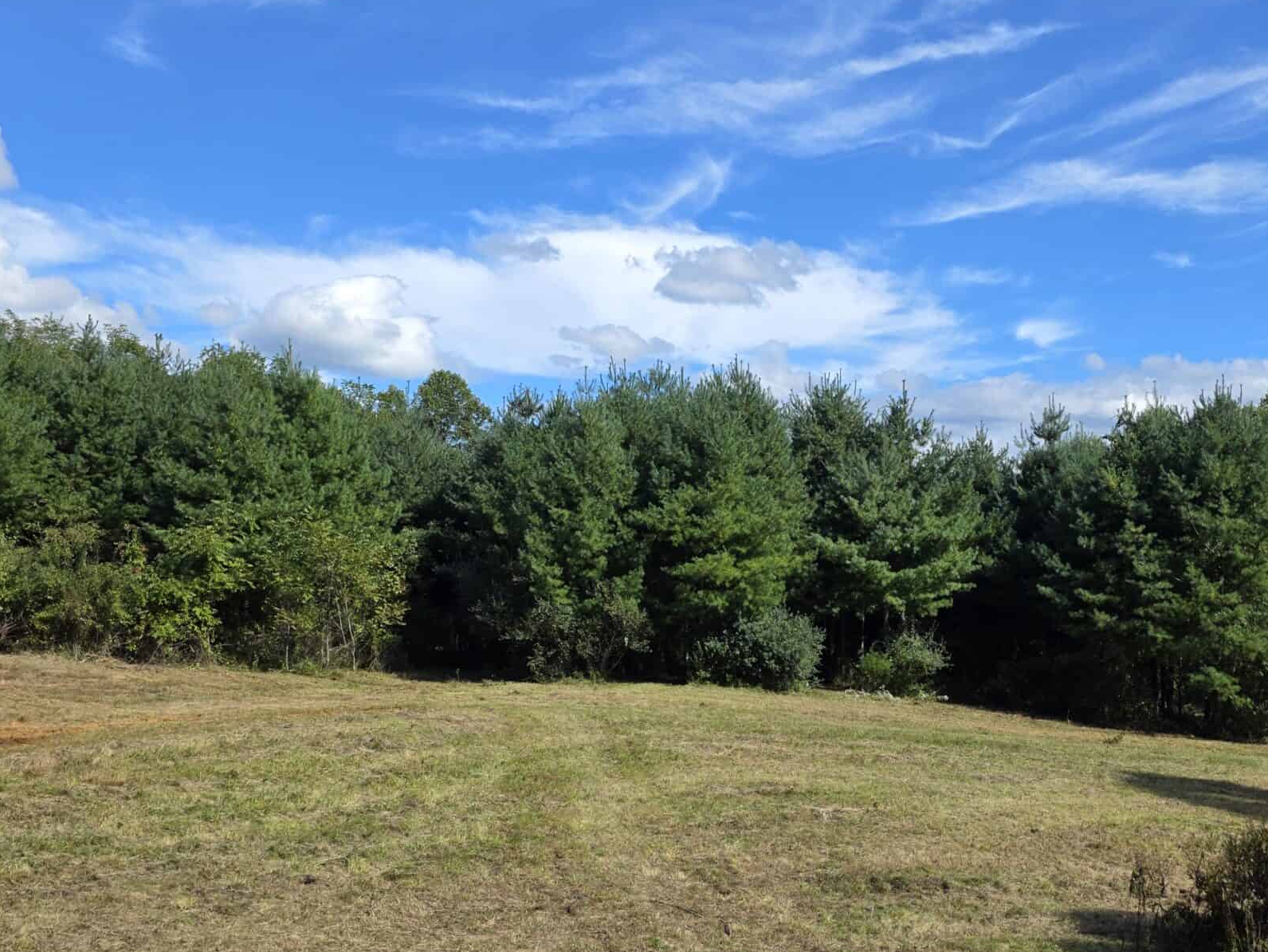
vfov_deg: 38.2
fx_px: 1356
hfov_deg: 49.5
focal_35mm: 37
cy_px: 644
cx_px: 813
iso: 80
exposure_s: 1/4237
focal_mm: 6.3
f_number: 1.7
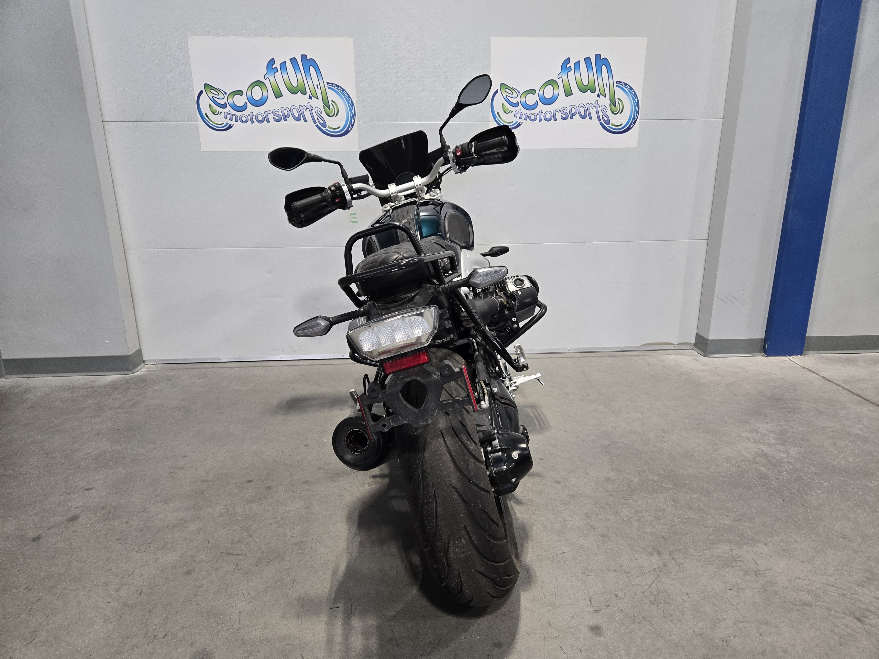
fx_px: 584
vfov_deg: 58.9
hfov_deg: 73.9
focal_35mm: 23
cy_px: 330
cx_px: 440
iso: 200
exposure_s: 1/120
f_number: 1.8
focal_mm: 5.4
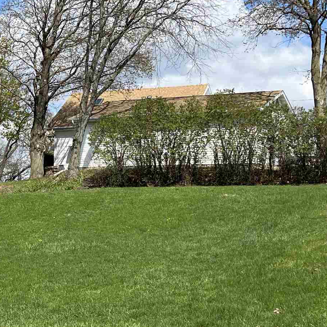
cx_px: 83
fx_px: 834
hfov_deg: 22.0
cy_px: 89
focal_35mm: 78
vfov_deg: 22.0
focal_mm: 5.7
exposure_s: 1/4831
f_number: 1.5
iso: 50
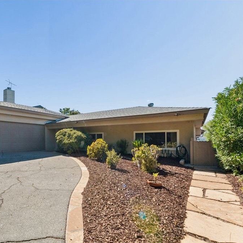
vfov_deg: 80.7
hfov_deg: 79.1
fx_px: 143
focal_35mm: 18
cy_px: 122
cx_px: 90
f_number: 22
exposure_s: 1/6
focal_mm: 14
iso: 100
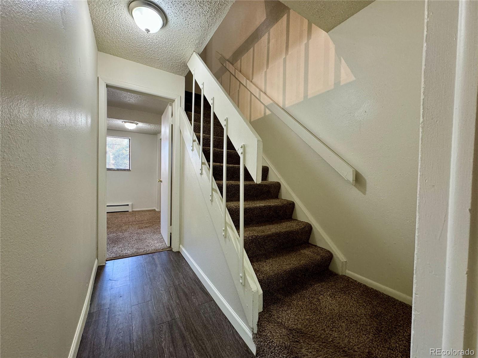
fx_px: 193
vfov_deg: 85.7
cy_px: 179
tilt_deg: -1.2
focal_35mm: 14
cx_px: 239
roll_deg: -1.3
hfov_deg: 102.1
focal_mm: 2.22
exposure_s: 1/60
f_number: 2.2
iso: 250
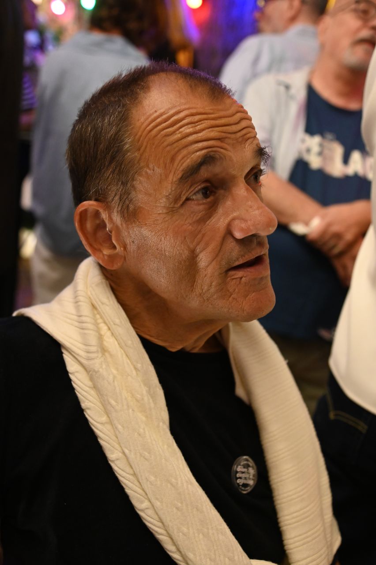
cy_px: 282
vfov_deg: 48.5
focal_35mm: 40
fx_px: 627
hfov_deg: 33.4
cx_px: 188
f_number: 4
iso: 5600
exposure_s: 1/60
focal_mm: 40
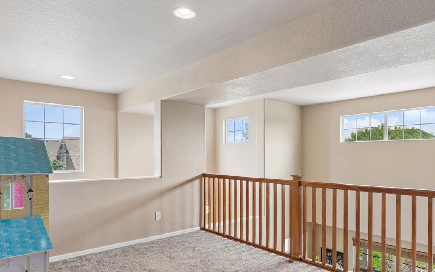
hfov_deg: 72.4
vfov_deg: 49.0
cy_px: 162
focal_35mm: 25
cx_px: 239
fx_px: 296
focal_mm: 18
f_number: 9
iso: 400
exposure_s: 1/15
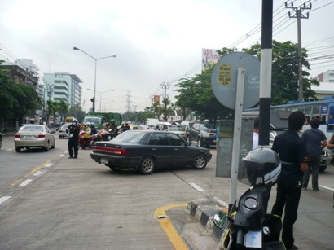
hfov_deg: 52.7
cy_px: 125
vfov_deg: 40.7
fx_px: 338
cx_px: 167
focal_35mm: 35
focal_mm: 5.8
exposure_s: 1/640
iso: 100
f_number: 2.8
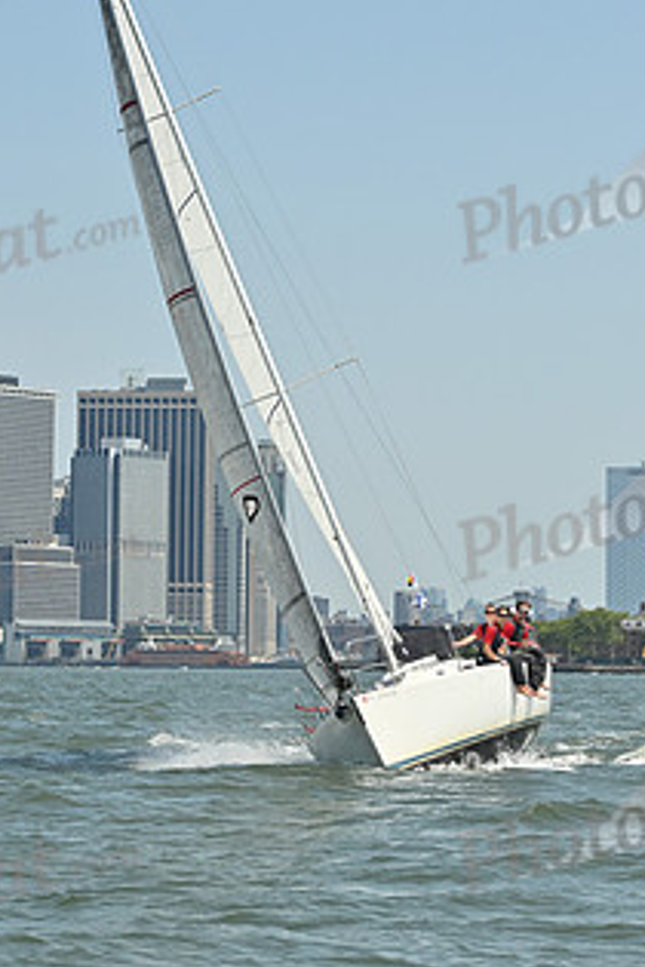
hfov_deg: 10.6
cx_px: 299
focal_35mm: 129
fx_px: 3467
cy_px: 387
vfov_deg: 15.9
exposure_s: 1/1250
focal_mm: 70
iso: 320
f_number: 8
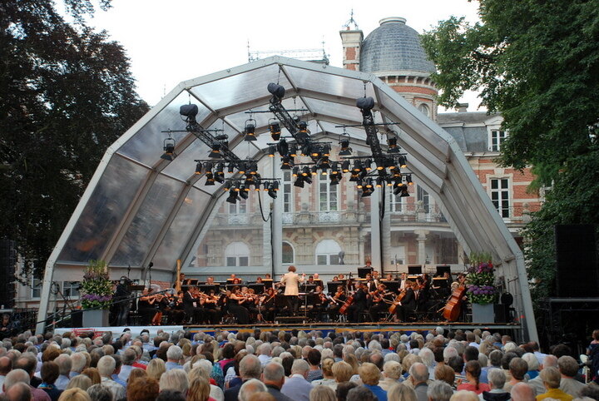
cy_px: 200
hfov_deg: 35.0
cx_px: 300
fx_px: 950
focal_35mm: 57
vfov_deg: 23.8
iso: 320
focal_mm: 38
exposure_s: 1/80
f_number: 4.5
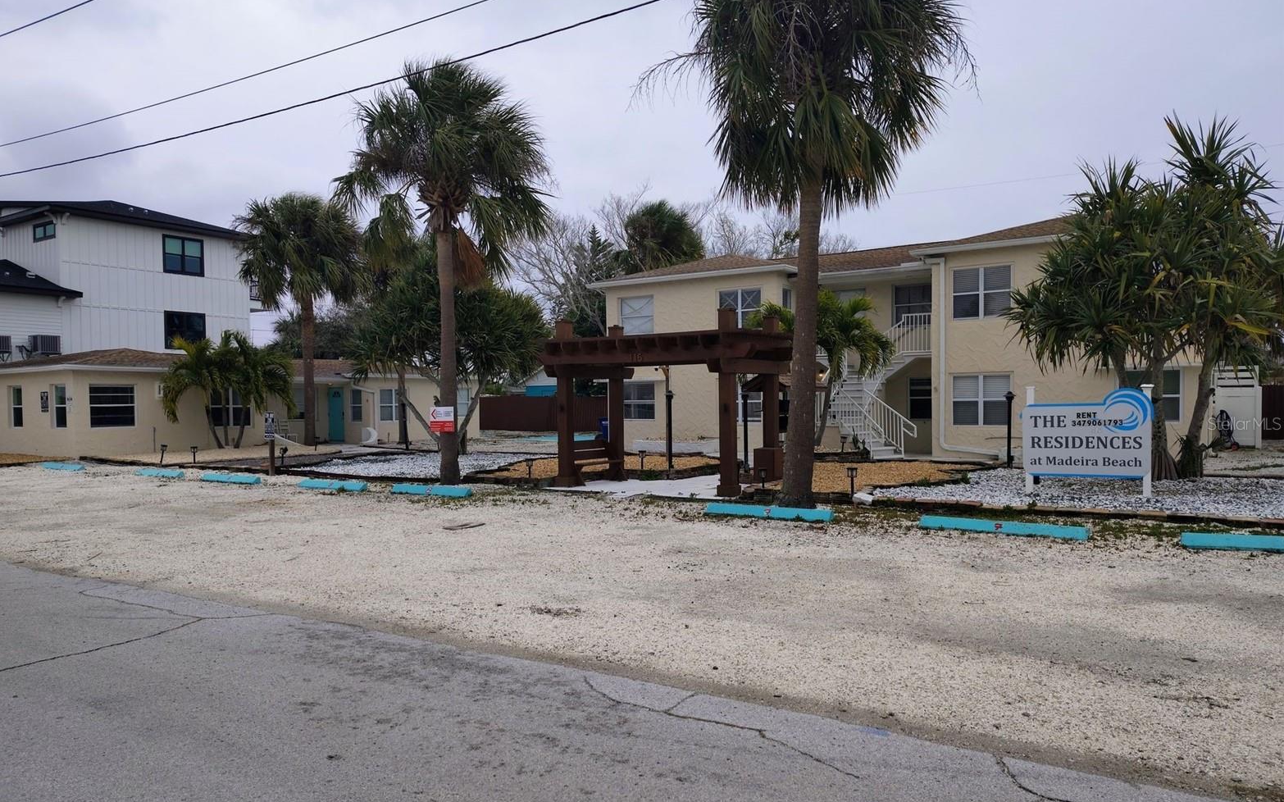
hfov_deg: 70.4
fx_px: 910
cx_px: 629
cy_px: 423
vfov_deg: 47.6
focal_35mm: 26
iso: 100
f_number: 1.8
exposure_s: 1/918
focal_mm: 5.56
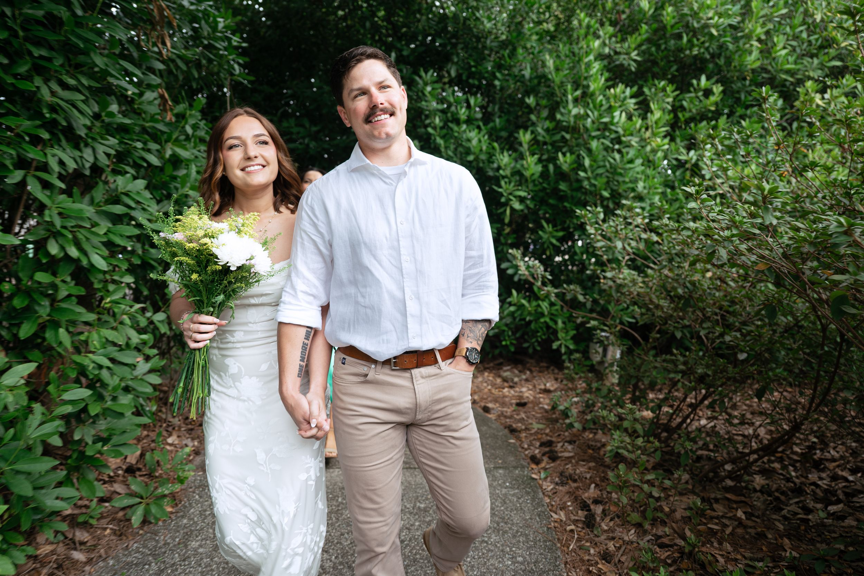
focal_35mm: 24
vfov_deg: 53.1
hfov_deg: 73.7
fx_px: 576
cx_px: 432
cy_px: 288
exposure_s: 1/125
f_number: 2.8
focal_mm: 24
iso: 100
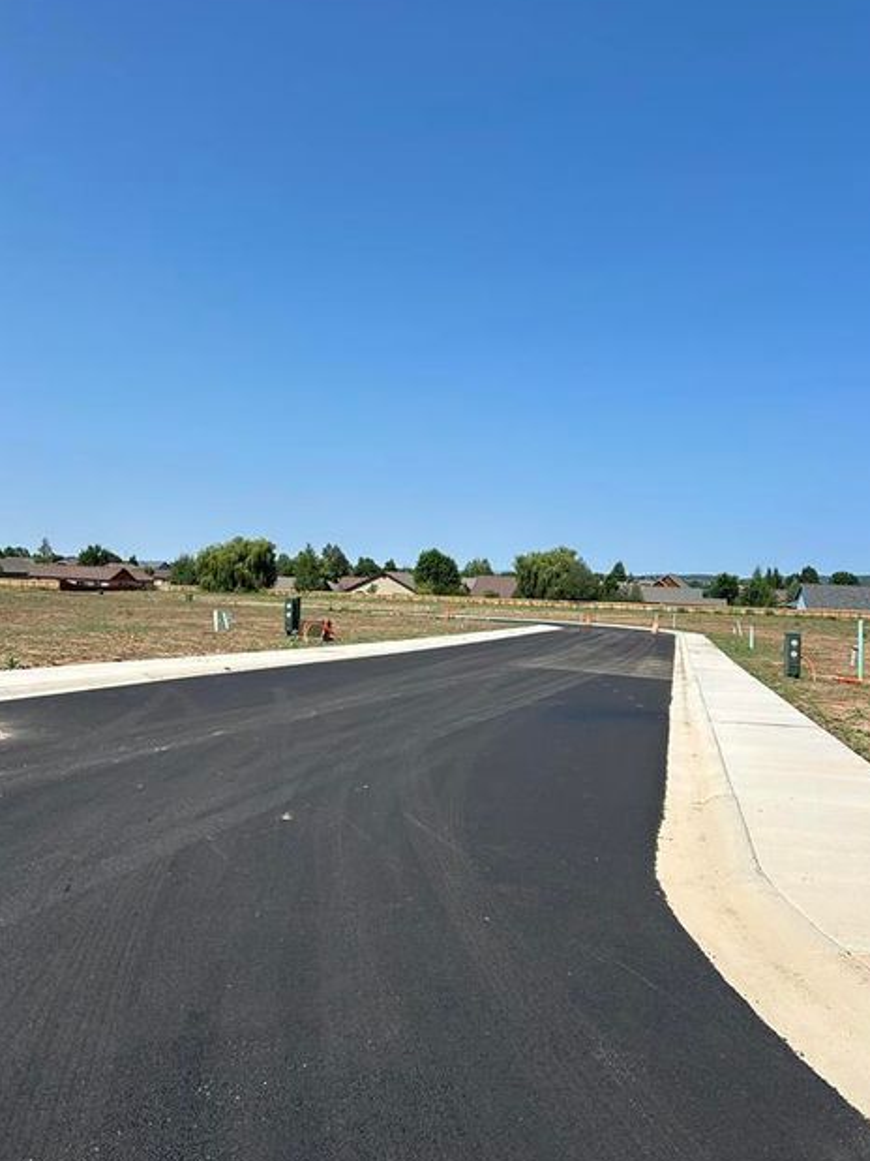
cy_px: 597
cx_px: 437
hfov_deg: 49.7
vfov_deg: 63.4
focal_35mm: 28
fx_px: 939
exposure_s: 1/4831
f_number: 1.5
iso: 50
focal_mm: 5.7
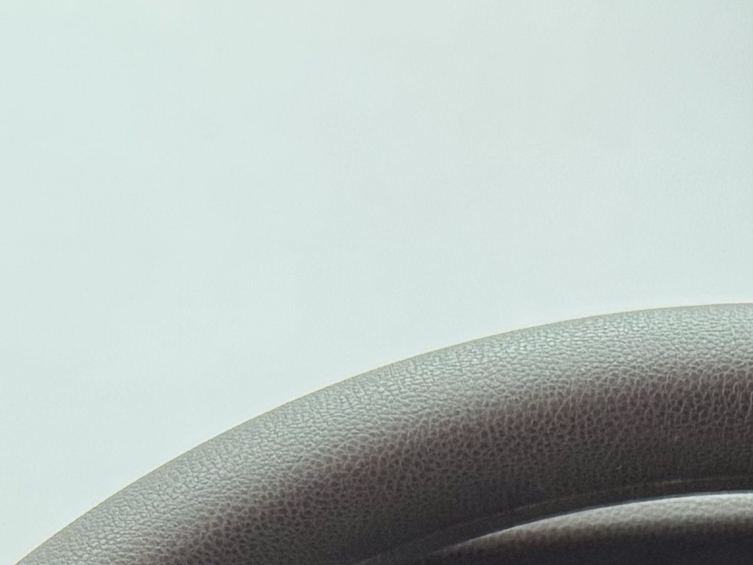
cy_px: 1398
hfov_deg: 15.5
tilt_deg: -21.9
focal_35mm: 124
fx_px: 2697
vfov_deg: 10.2
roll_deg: +2.7
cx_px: 813
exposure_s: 1/100
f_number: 1.78
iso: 160
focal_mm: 6.76
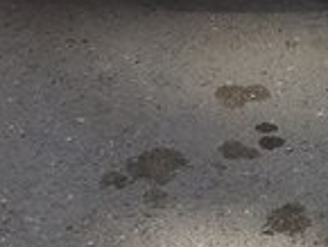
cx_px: 161
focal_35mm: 141
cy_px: -223
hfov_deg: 14.0
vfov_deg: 9.9
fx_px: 1337
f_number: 2.2
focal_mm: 3.3
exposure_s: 1/1148
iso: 40
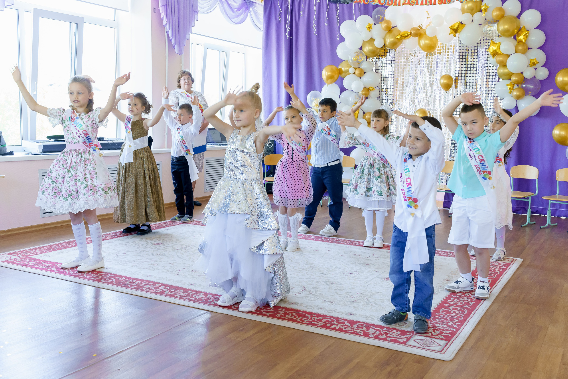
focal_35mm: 36
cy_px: 188
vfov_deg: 36.9
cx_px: 289
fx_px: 568
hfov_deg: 53.2
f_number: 5
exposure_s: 1/160
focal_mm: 35
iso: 2500
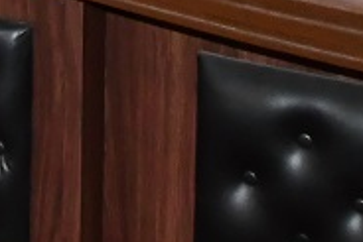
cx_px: -81
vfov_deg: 8.8
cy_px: -395
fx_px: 1382
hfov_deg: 14.5
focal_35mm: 137
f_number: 5
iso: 4000
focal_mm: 14
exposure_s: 1/60
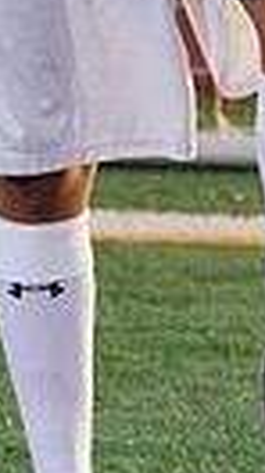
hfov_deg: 1.0
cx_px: 109
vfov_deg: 1.7
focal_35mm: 1235
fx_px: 15467
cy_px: -222
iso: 100
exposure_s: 1/200
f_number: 8
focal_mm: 268
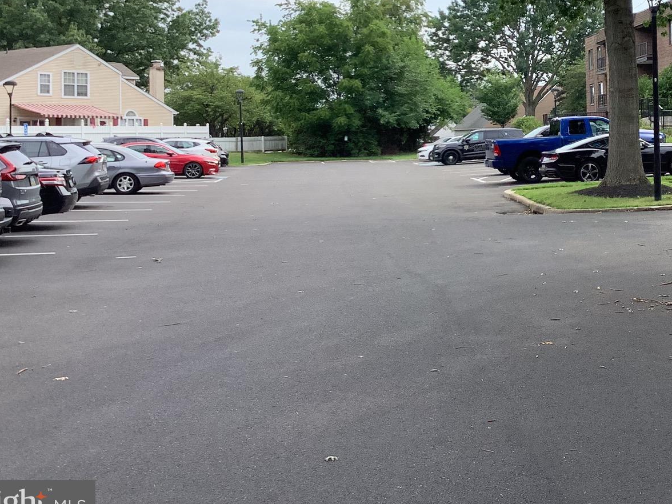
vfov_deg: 26.4
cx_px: 538
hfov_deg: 34.5
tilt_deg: +2.4
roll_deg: +1.8
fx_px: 1048
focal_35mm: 54
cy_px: 88
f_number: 2.4
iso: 25
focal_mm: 3.3
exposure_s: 1/369
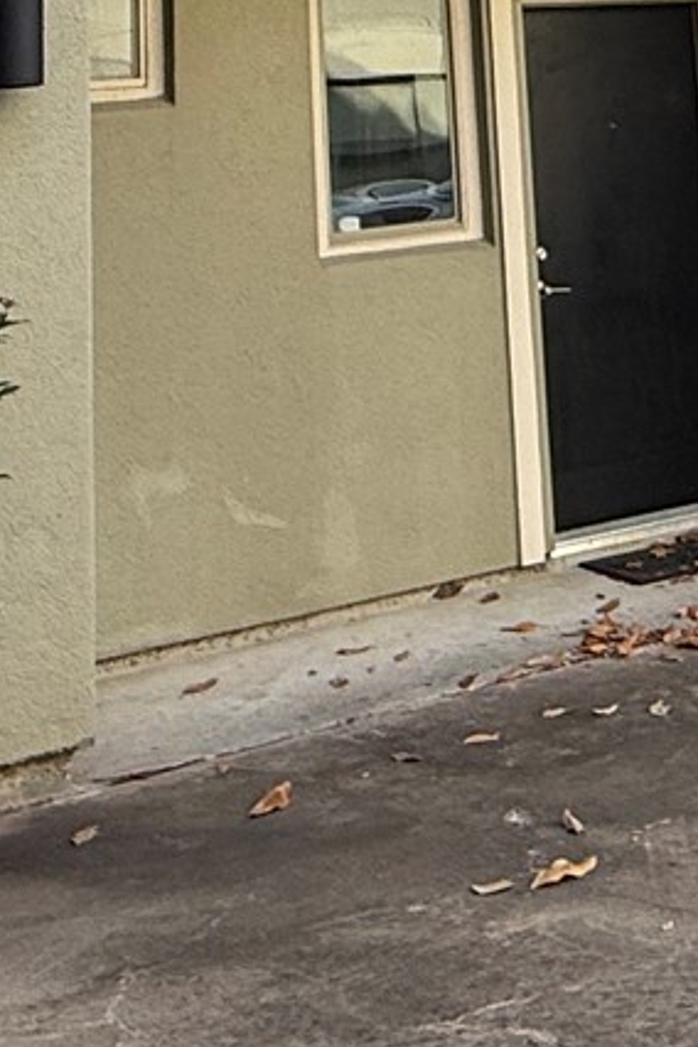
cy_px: -342
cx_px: 782
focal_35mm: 70
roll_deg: +5.5
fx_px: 2036
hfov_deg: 18.7
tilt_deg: +14.3
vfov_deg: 24.8
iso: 50
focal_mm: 2.22
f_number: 2.2
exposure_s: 1/372
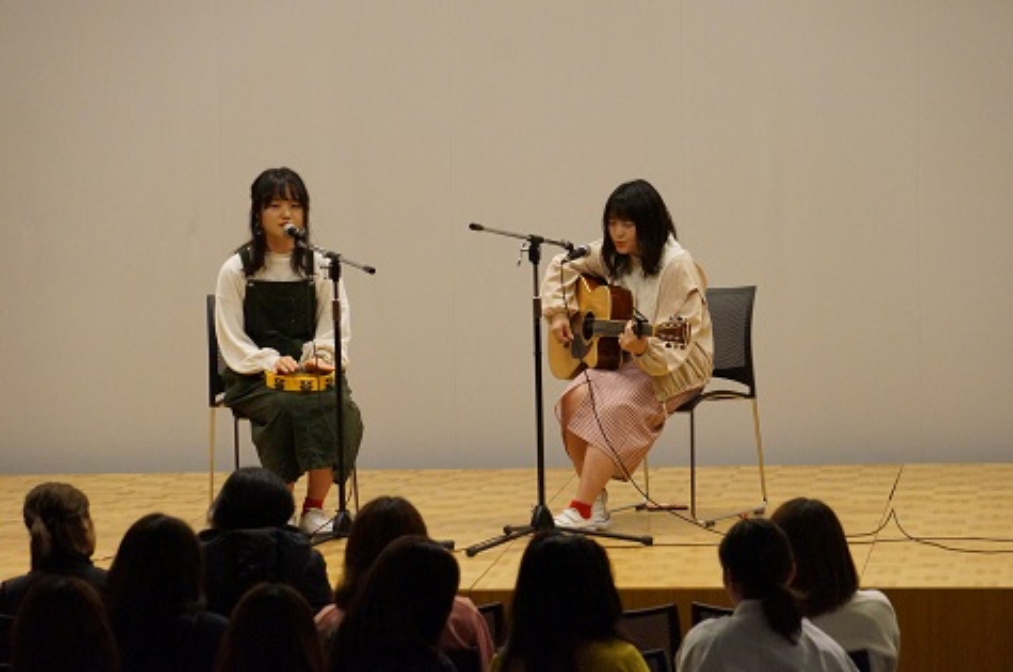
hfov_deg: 10.2
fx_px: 5688
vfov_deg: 6.8
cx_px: 506
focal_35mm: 202
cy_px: 336
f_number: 5.6
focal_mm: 135
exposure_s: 1/100
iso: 3200
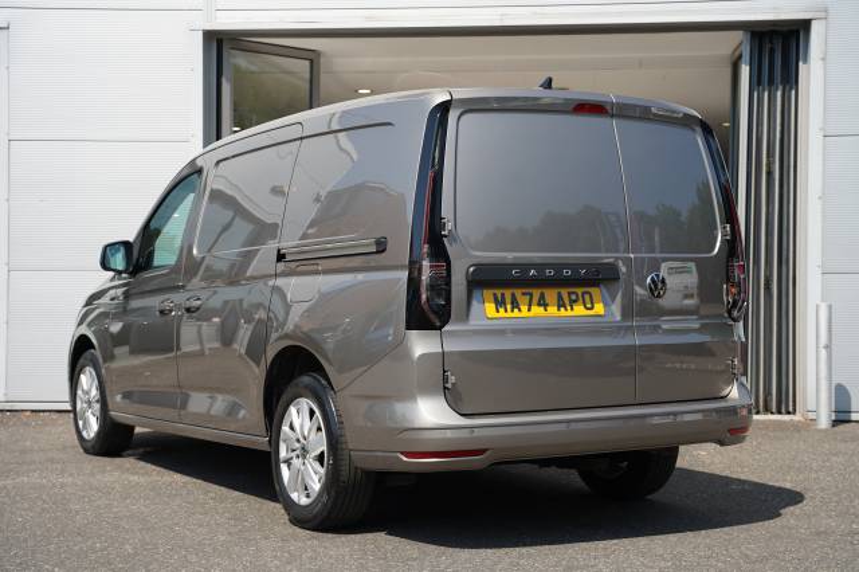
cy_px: 286
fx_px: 1285
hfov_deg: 37.0
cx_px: 430
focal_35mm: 54
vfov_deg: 25.1
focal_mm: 53.9
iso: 100
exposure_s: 1/250
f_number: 4.5
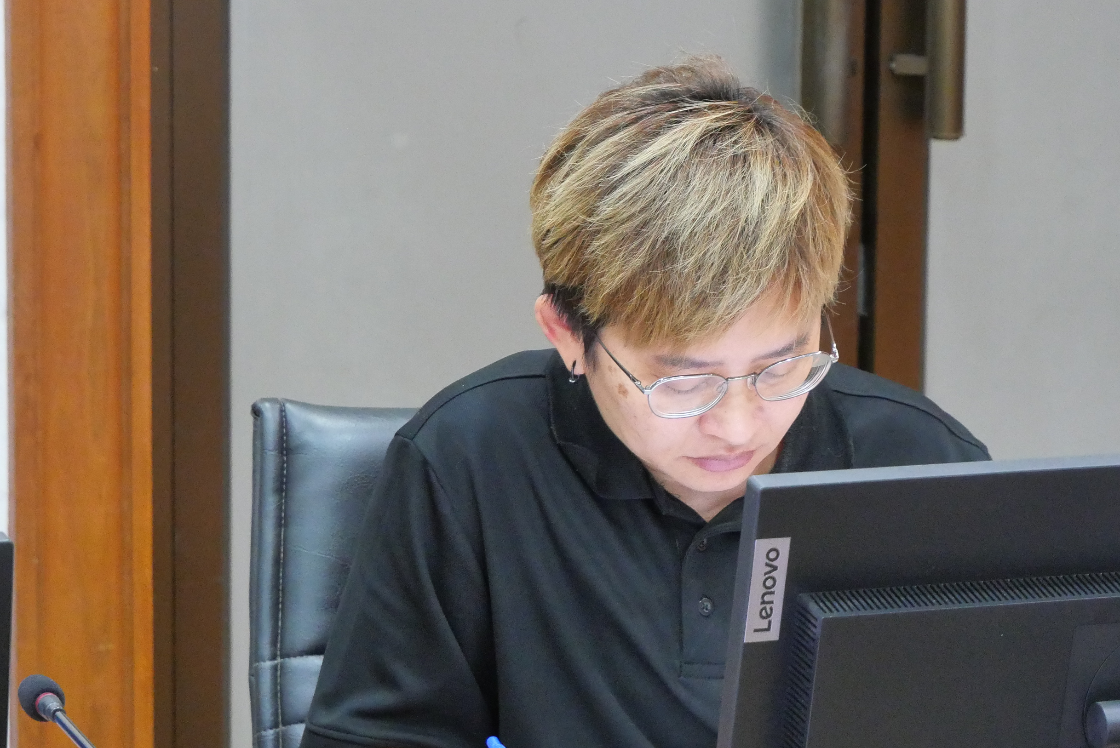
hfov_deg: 10.9
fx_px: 5884
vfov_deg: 7.3
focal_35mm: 189
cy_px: 447
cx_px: 568
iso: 3200
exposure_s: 1/15
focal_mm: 60
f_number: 5.6
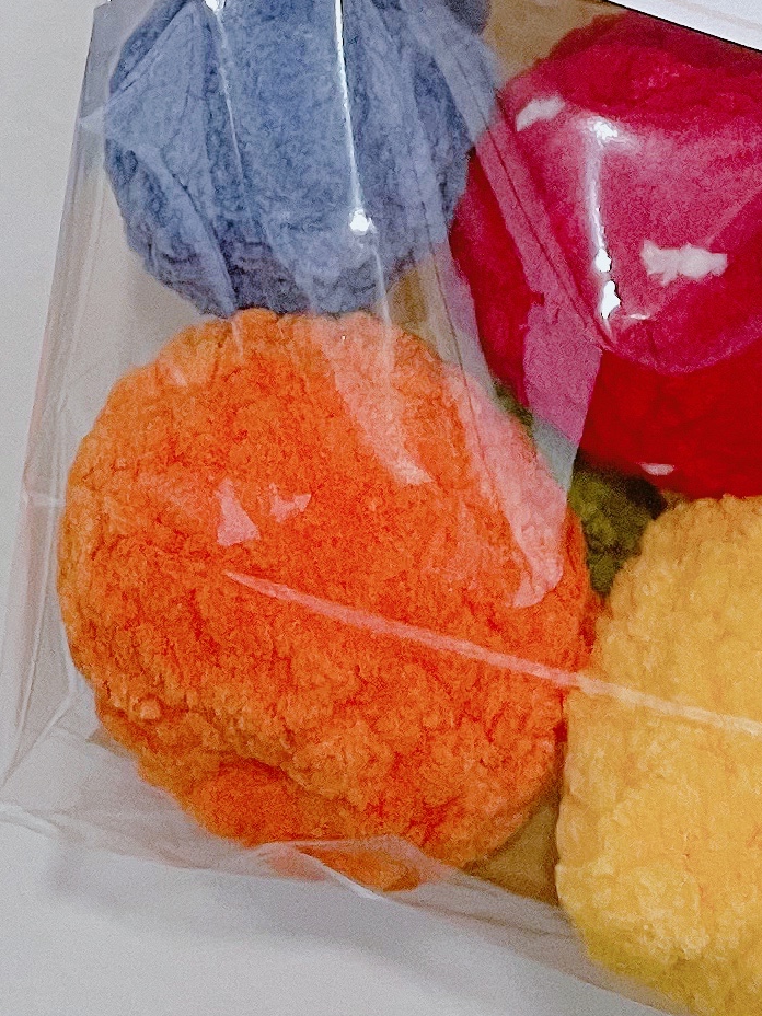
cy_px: -780
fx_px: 3317
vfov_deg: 15.2
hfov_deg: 13.1
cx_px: 269
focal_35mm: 113
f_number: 1.6
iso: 125
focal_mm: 4.2
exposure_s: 1/50
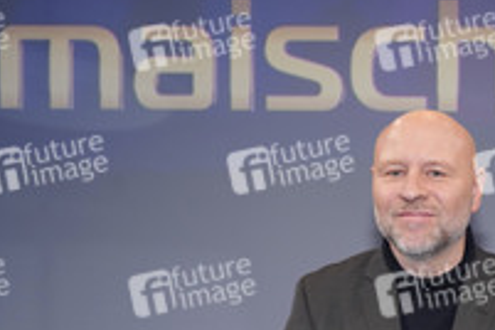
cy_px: 350
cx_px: 472
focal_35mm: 83
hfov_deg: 23.6
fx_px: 1141
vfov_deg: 16.0
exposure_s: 1/125
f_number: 5.6
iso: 2000
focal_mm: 37
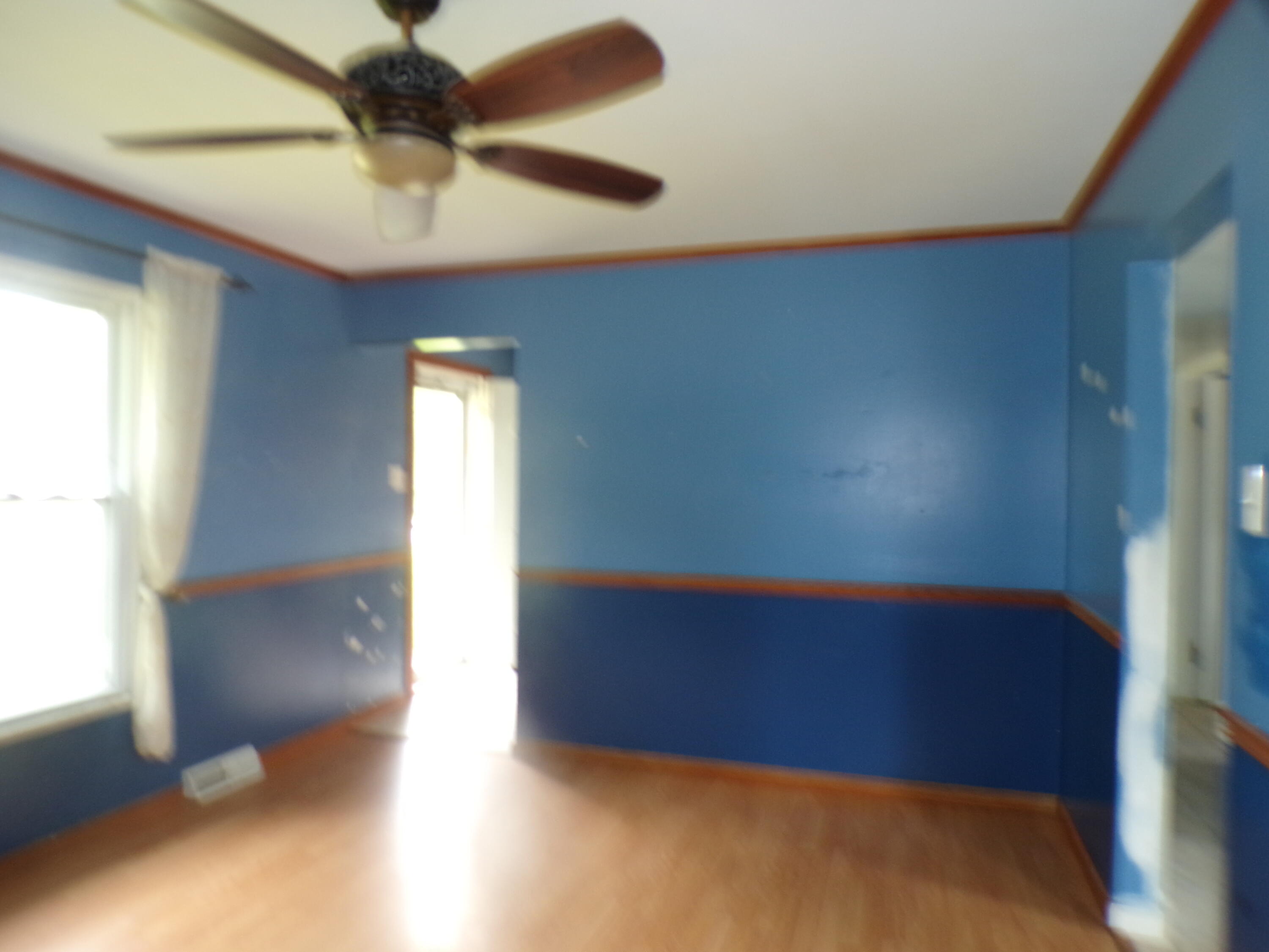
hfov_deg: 71.6
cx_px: 634
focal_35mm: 24
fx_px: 880
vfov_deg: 56.8
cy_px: 476
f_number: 3
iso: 200
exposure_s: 1/26
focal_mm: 4.3
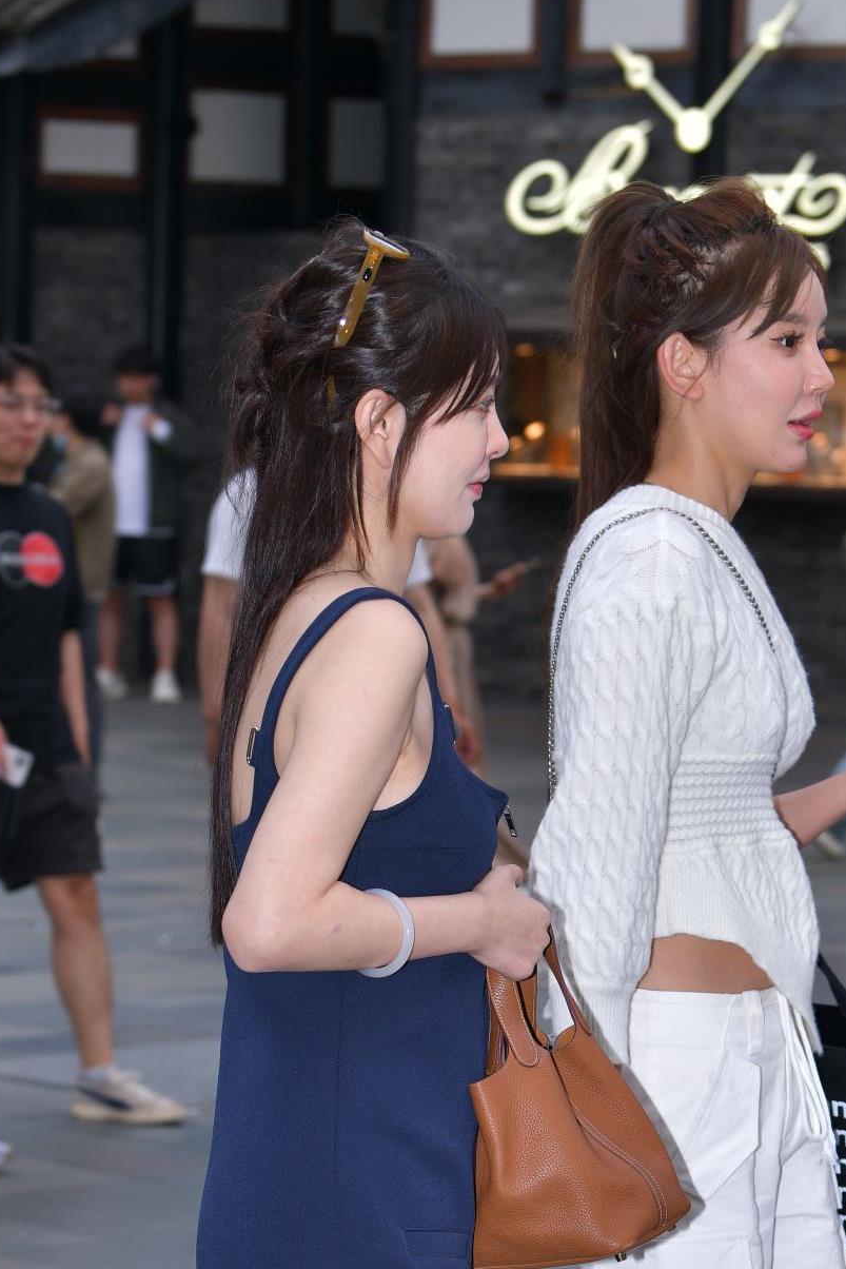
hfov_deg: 9.5
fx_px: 5074
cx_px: 417
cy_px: 1258
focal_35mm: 144
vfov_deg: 14.0
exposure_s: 1/200
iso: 200
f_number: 5
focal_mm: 70
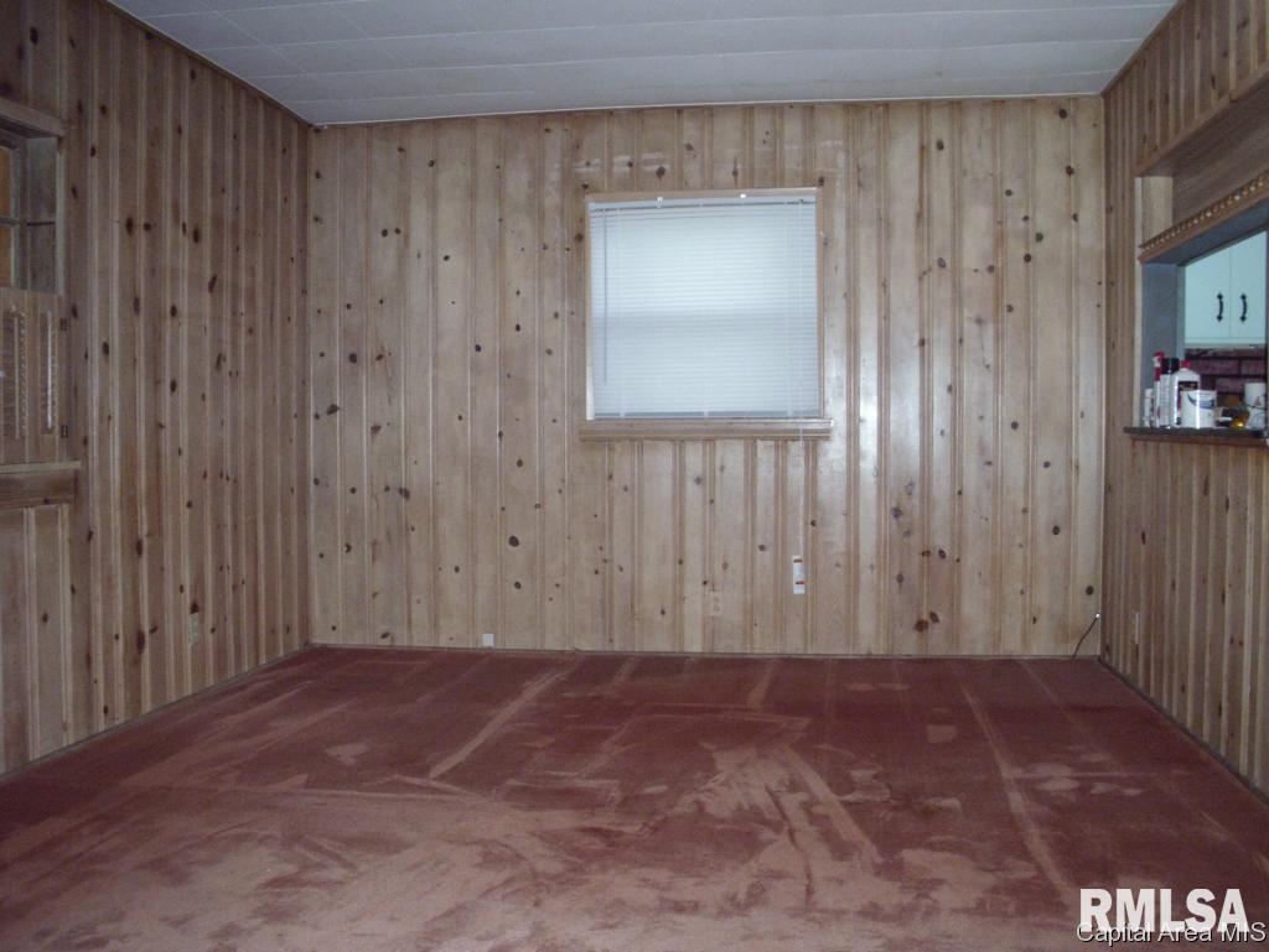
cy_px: 476
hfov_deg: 49.0
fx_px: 1394
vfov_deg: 37.8
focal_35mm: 38
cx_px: 634
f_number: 2.9
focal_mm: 6.3
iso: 400
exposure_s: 1/60
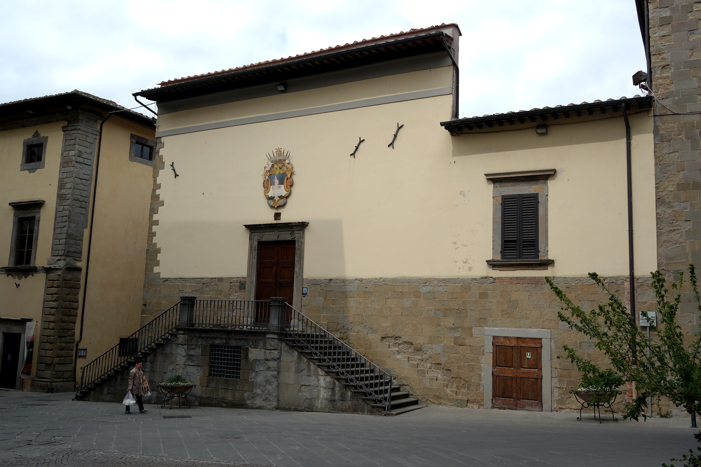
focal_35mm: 31
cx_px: 352
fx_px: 604
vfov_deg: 42.3
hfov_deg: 60.3
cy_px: 239
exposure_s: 1/250
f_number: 6.3
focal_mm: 20
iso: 100
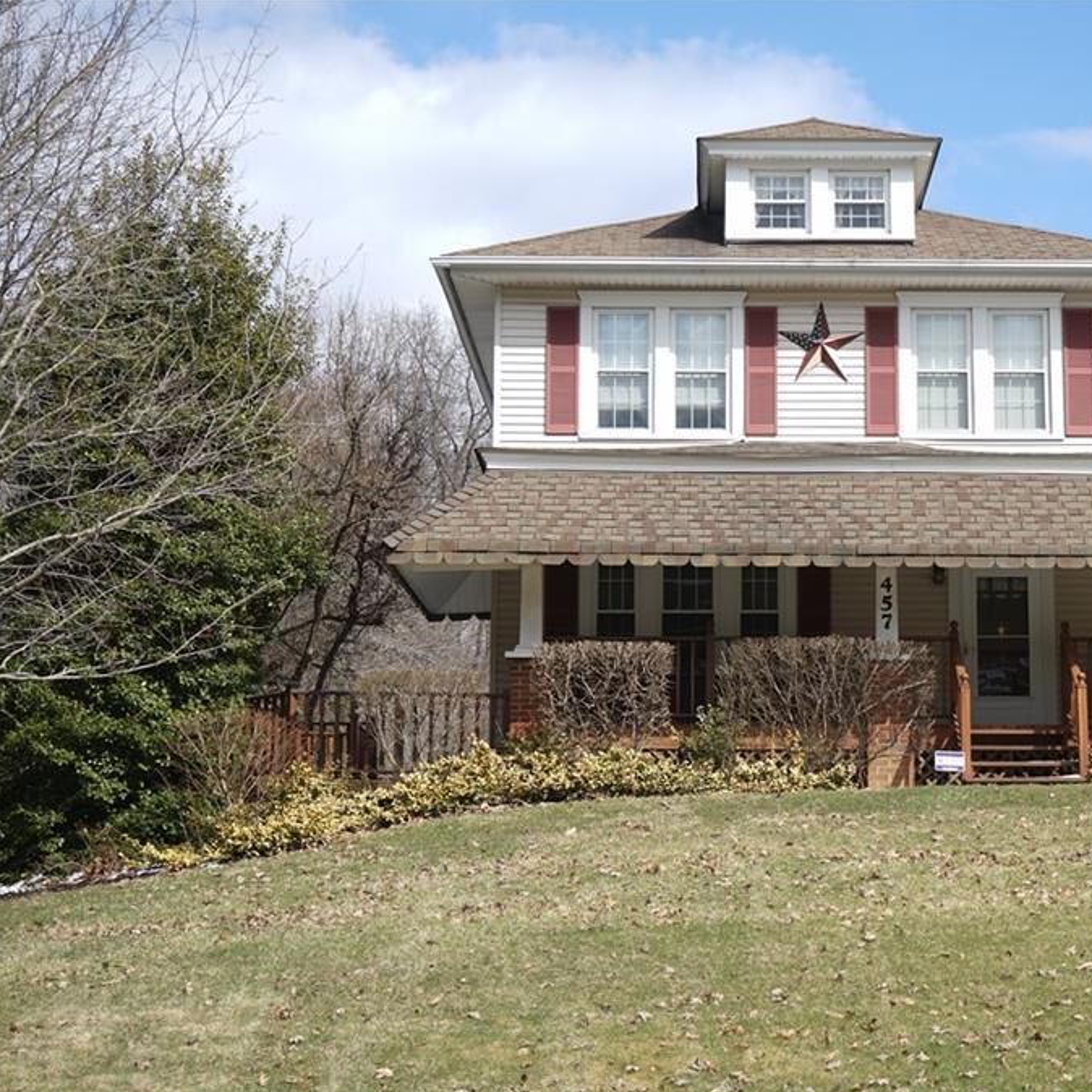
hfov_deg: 24.1
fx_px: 2534
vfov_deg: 24.3
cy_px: 549
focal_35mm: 71
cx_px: 776
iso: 50
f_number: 7.1
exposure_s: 1/160
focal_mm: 55
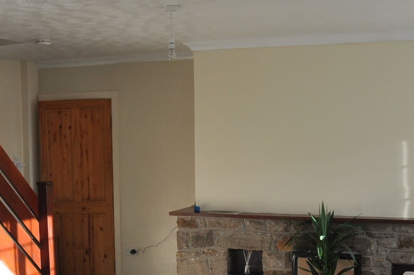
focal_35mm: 59
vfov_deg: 22.0
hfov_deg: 33.7
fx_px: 678
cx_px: 142
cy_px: 285
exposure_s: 1/160
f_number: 6.3
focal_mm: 18
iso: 400
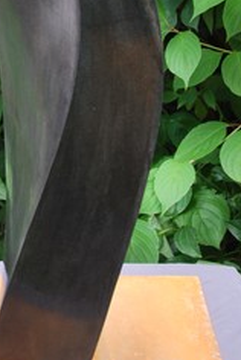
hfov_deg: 11.6
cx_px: 38
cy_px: 11
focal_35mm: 118
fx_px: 1184
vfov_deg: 17.0
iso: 200
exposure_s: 1/60
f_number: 4.2
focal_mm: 31
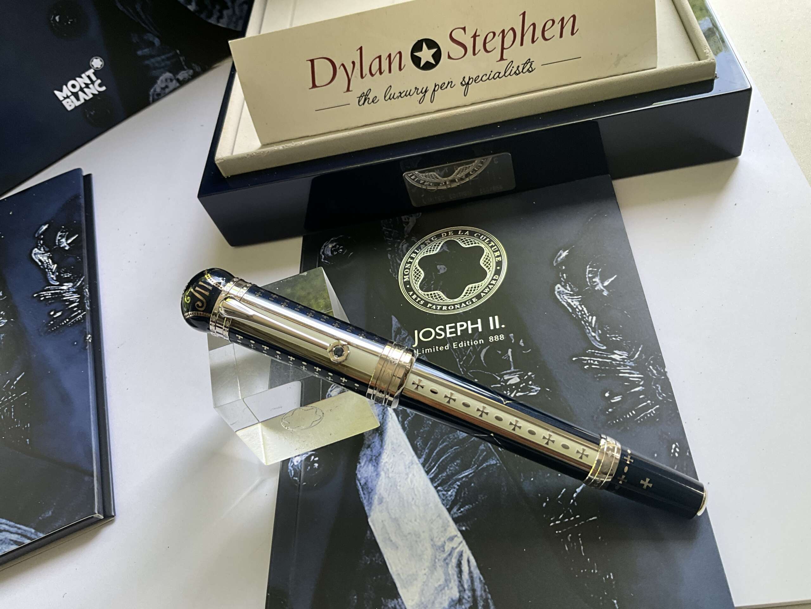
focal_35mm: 29
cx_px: 406
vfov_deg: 48.2
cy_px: 304
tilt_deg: -51.1
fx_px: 679
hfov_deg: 61.7
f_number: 1.8
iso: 40
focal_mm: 3
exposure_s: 1/122
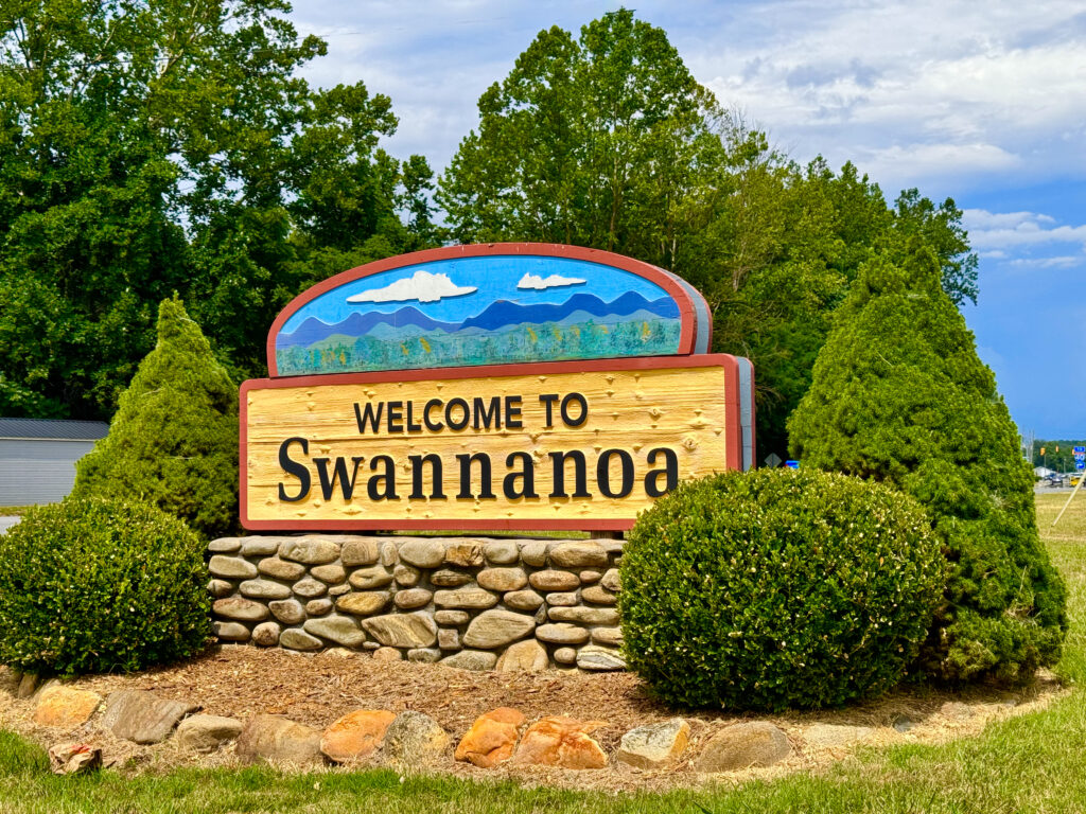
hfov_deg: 39.7
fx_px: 1506
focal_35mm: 48
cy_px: 407
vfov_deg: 30.3
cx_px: 543
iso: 64
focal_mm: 6.76
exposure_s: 1/5376
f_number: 1.78
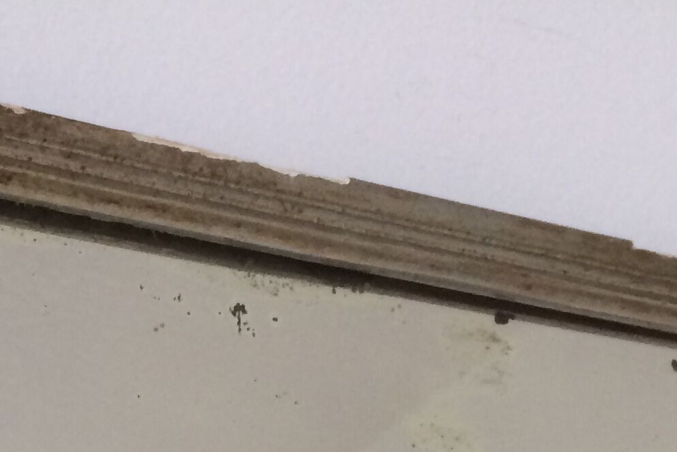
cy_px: 833
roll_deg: -2.3
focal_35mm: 99
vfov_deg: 12.5
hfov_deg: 20.4
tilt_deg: -3.3
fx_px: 1862
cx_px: 125
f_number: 2.2
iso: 64
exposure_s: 1/33
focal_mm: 4.15
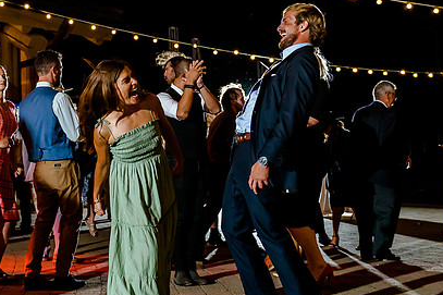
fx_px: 775
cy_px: 140
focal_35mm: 63
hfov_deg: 31.5
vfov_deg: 21.6
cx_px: 131
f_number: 2.8
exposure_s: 1/100
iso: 2500
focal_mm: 32
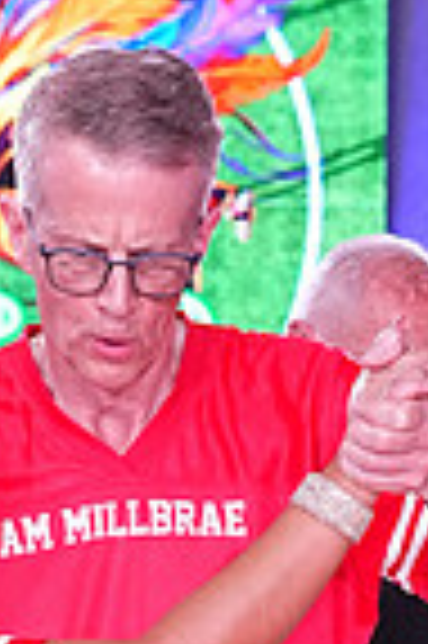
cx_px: 11
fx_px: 6971
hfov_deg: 3.5
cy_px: 1117
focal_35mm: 390
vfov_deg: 5.2
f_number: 5.6
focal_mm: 64
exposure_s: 1/320
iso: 2500
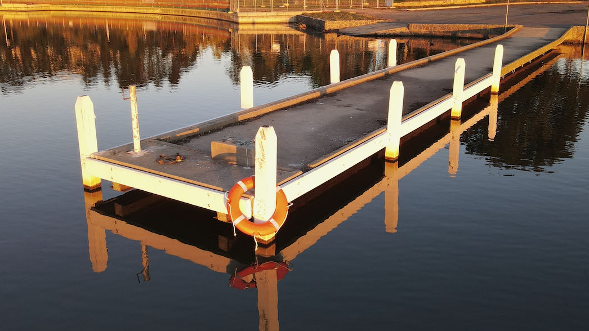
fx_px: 500
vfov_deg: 36.4
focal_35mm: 32
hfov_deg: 61.0
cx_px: 301
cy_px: 122
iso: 100
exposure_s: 1/60
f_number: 2.8
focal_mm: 4.5
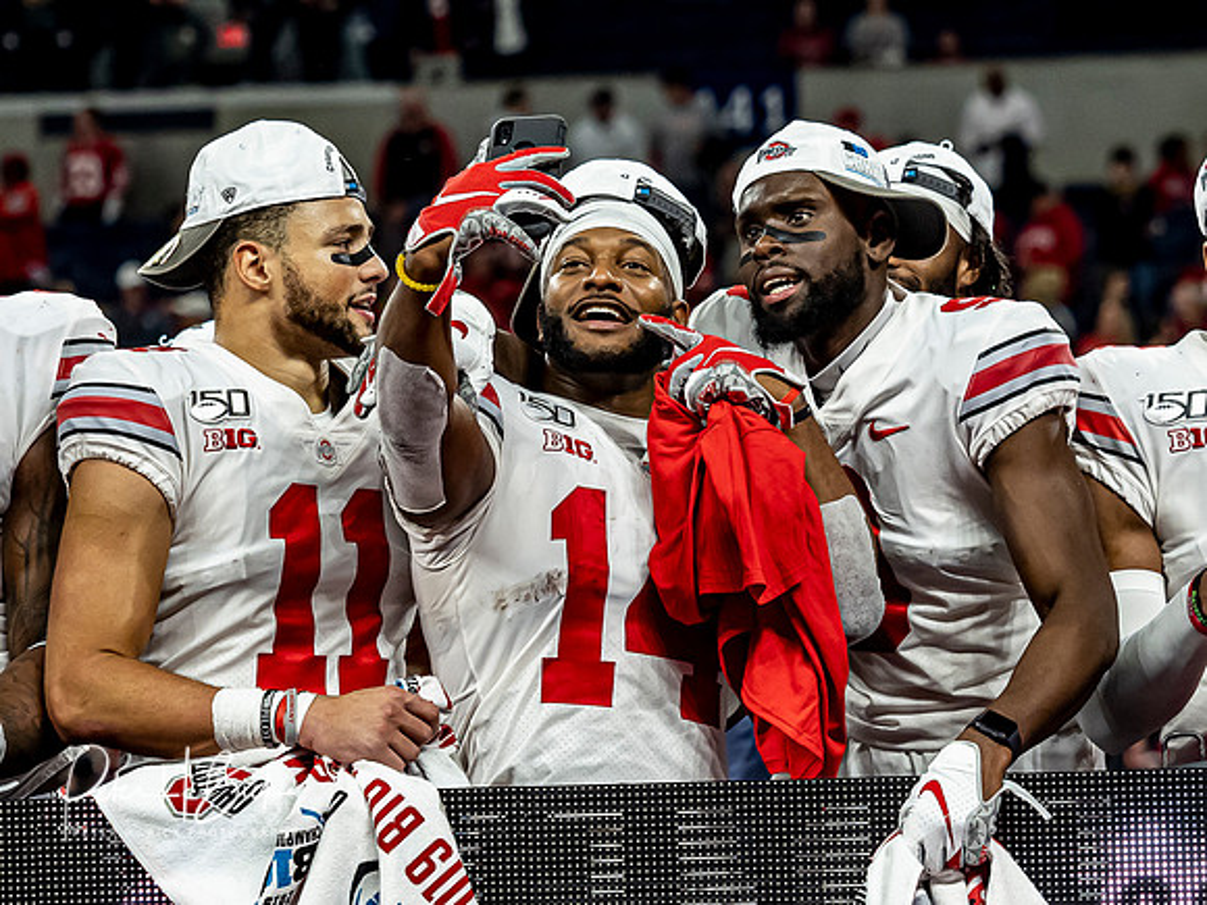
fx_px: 10694
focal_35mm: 307
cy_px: 238
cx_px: 876
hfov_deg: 6.5
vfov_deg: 4.8
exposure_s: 1/500
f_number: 3.5
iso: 1250
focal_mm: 95
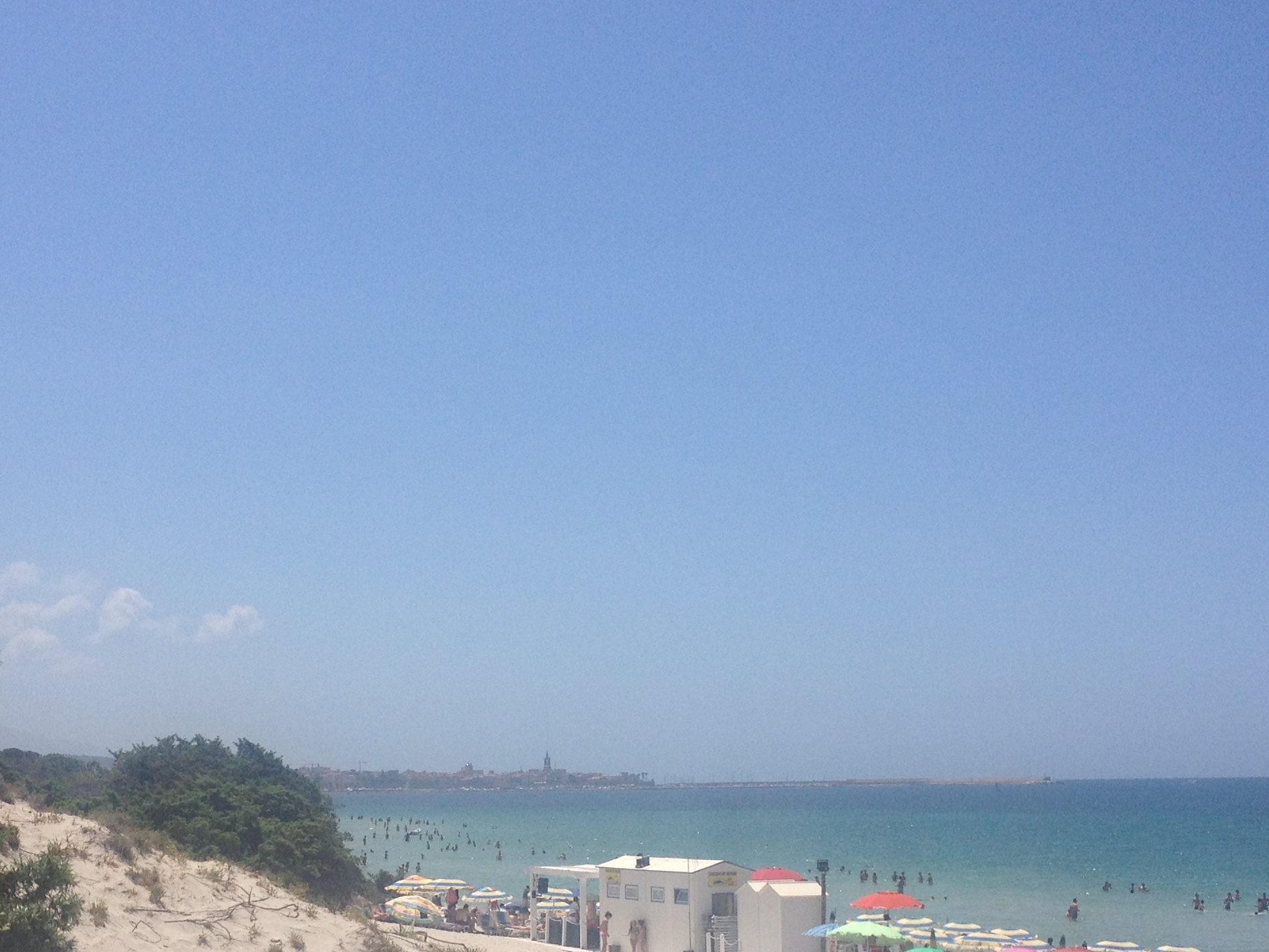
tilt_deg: -1.5
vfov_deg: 23.7
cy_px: 747
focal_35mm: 61
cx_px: 604
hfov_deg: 31.7
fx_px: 2236
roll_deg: +1.1
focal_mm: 4.28
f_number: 2.4
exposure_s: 1/3690
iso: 50
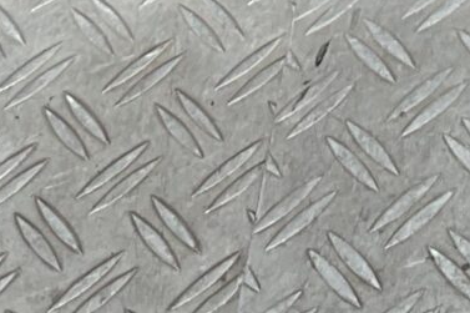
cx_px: 511
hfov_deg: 9.9
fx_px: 2675
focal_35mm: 205
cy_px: -483
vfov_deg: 6.3
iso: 16
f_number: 1.8
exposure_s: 1/161
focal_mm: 3
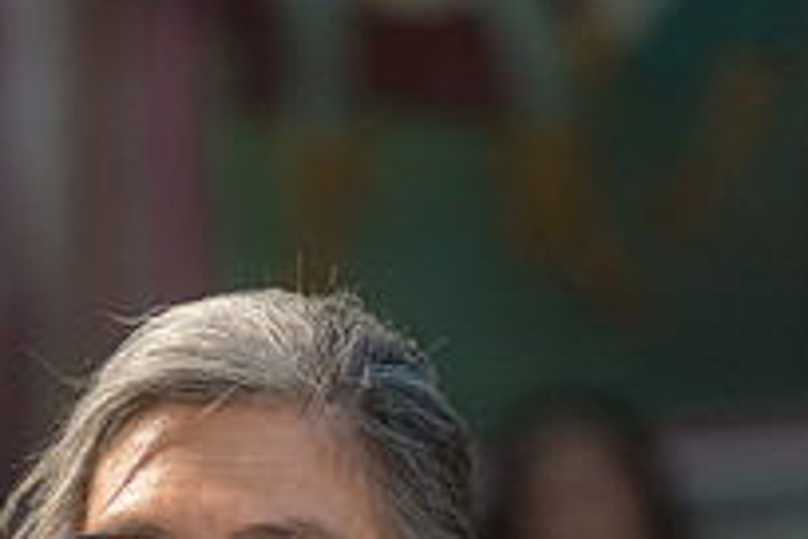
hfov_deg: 4.7
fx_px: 9897
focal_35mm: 441
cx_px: 257
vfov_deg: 3.1
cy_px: 868
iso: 2500
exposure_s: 1/160
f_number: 4
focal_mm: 200
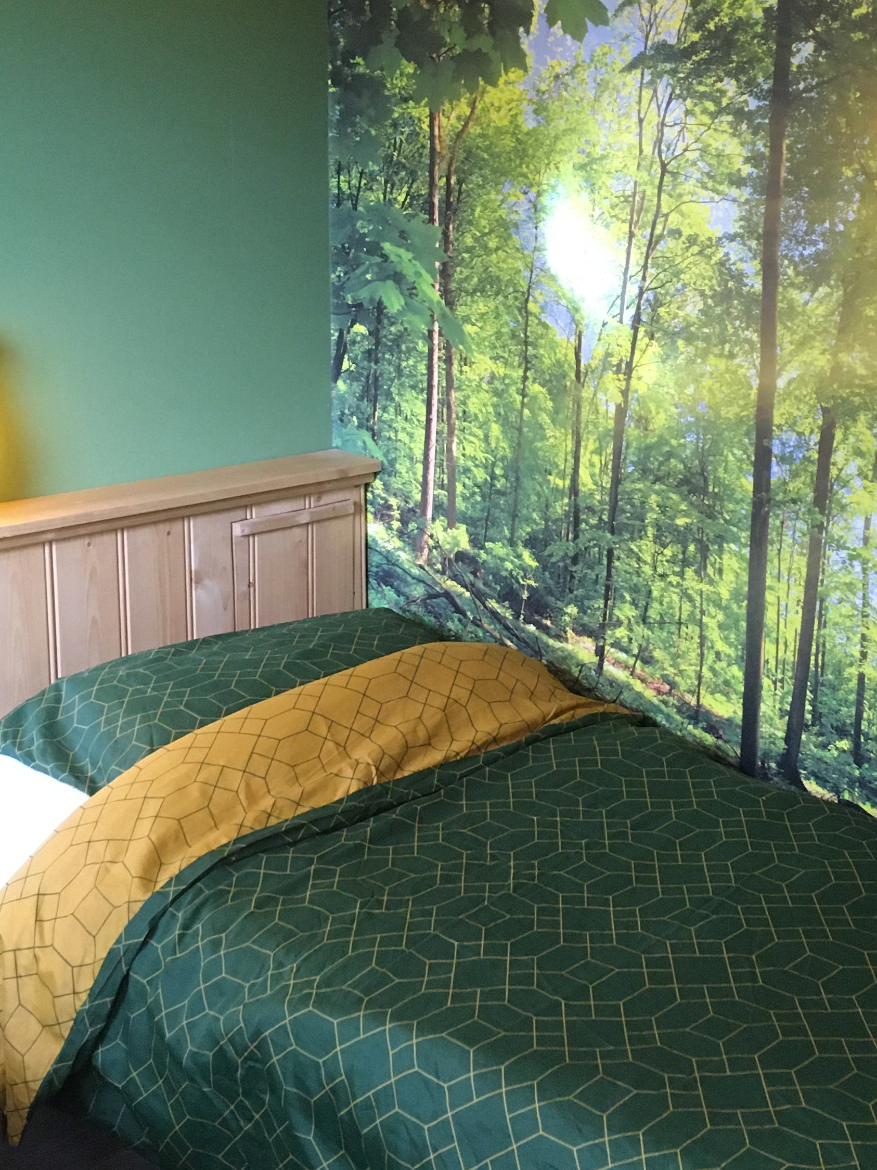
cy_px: 476
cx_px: 626
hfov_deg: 27.7
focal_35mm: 52
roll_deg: -1.3
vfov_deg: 36.7
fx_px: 1757
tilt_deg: -14.3
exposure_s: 1/25
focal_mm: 4.15
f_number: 2.2
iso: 200
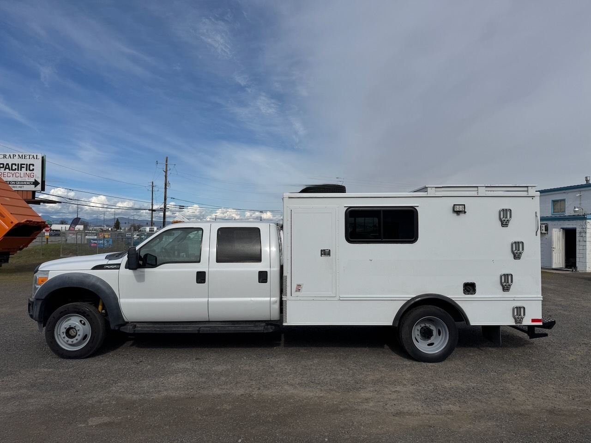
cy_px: 222
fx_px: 410
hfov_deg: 71.6
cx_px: 296
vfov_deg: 56.8
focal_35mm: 24
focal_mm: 6.76
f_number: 1.78
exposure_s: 1/9009
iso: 80
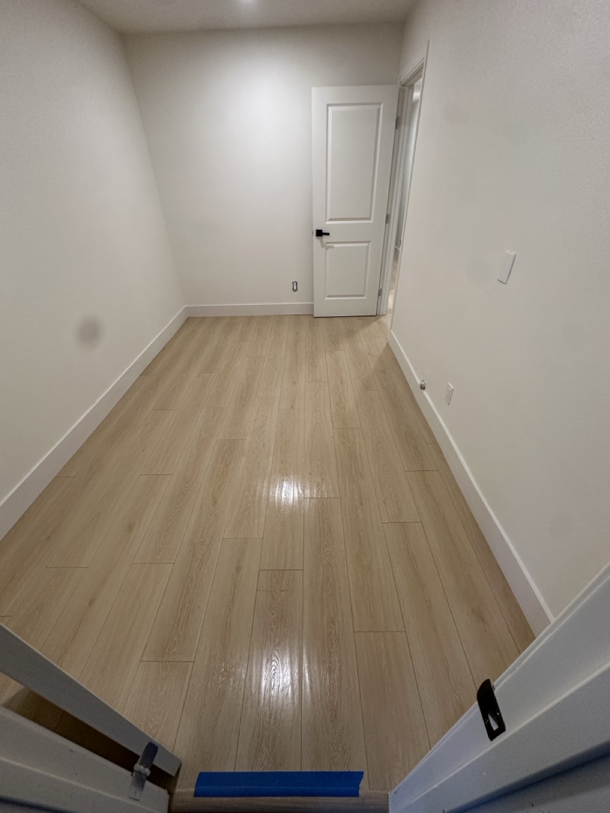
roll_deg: +1.7
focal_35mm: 14
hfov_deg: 85.7
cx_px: 305
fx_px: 329
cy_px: 406
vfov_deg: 102.1
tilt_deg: -35.2
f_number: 2.2
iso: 200
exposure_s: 1/60
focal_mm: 2.22
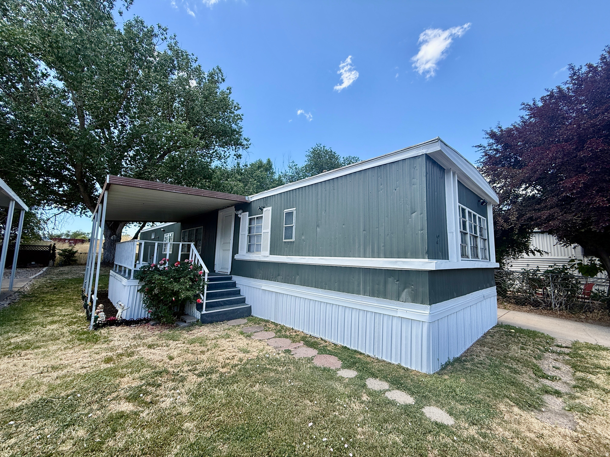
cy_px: 228
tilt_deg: +7.2
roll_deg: -1.5
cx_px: 305
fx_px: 247
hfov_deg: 102.1
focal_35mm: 14
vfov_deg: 85.7
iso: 50
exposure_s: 1/625
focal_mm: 2.22
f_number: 2.2
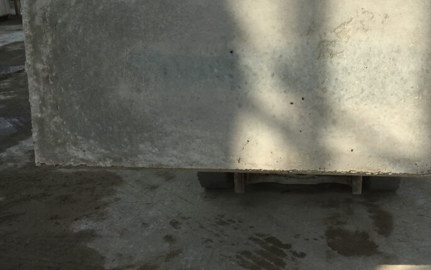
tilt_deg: -14.5
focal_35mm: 46
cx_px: 292
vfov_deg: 28.0
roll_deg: +2.0
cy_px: 125
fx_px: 541
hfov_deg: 42.8
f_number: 2.2
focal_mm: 4.15
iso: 25
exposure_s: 1/1261
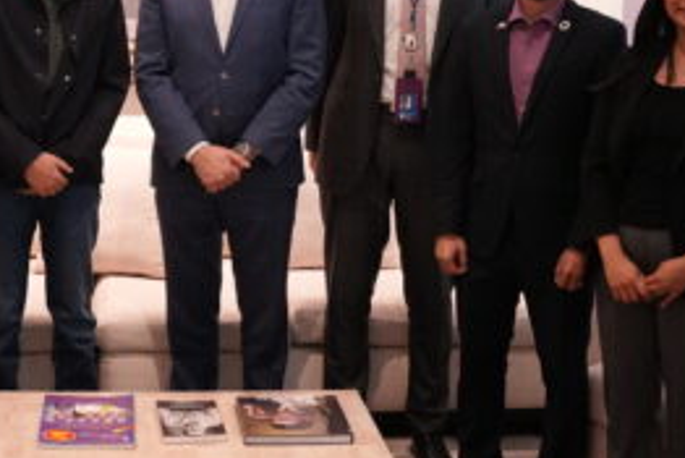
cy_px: 111
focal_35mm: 71
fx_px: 1352
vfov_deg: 19.1
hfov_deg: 28.0
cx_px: 165
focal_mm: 19
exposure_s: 1/200
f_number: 3.5
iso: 5000
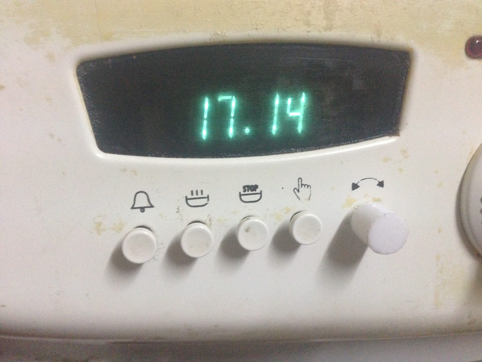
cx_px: 241
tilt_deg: -30.6
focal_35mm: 33
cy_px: 181
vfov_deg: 42.9
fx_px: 459
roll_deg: +0.0
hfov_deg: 55.4
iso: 400
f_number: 2.4
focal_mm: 4.12
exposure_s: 1/17
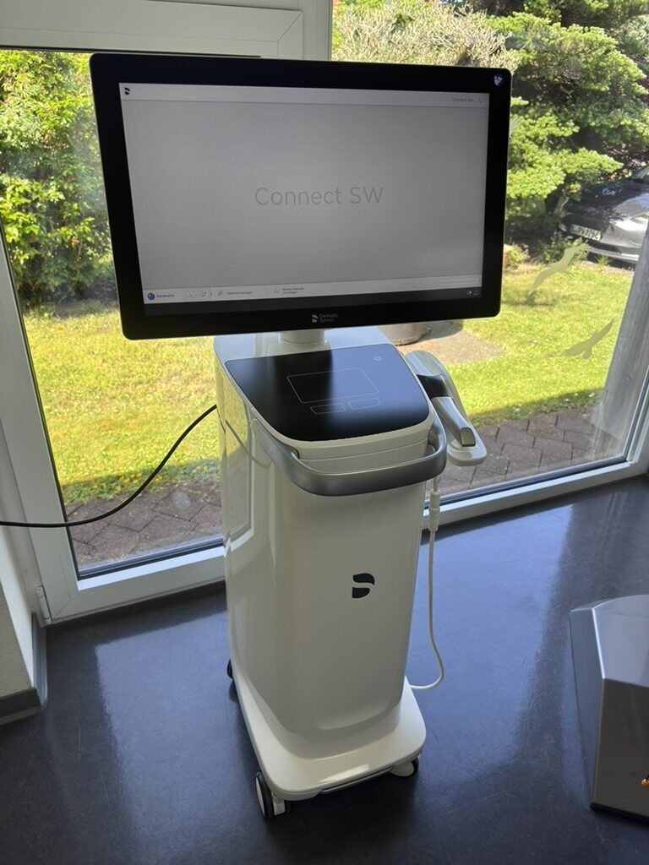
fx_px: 600
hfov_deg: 56.8
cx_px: 324
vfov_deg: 71.6
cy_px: 432
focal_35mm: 24
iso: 100
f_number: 1.78
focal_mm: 6.76
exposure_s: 1/410
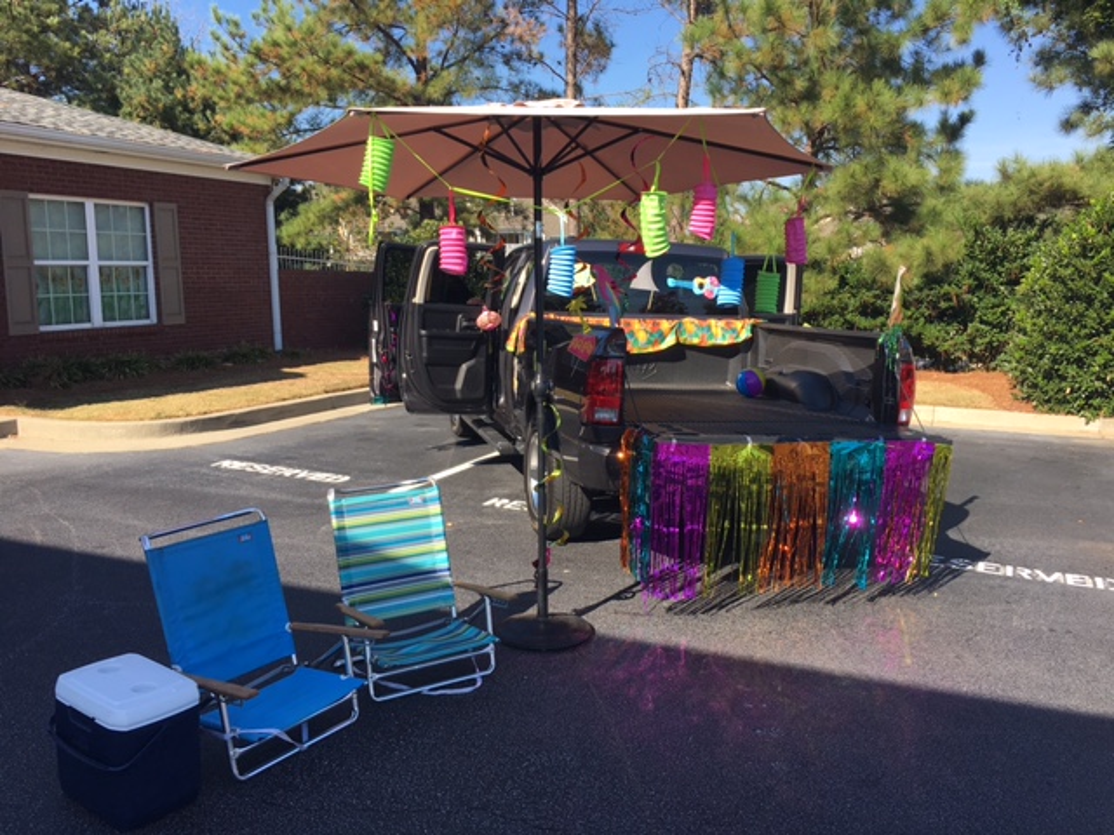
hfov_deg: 61.7
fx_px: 933
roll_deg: -0.3
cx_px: 557
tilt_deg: -8.6
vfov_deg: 48.2
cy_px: 418
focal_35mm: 29
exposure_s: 1/761
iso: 25
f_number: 2.2
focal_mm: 4.15
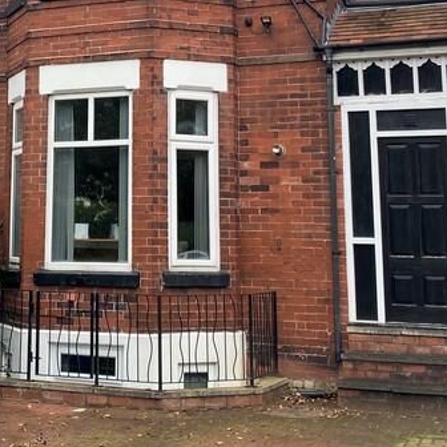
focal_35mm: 70
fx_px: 1023
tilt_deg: +10.5
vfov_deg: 24.0
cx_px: 92
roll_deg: -1.6
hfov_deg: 24.3
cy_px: 47
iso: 32
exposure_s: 1/184
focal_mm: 4.25
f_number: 1.8
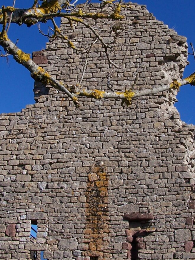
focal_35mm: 66
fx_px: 496
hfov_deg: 22.2
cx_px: 114
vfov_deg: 29.3
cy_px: 103
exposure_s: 1/500
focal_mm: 6.3
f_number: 5.6
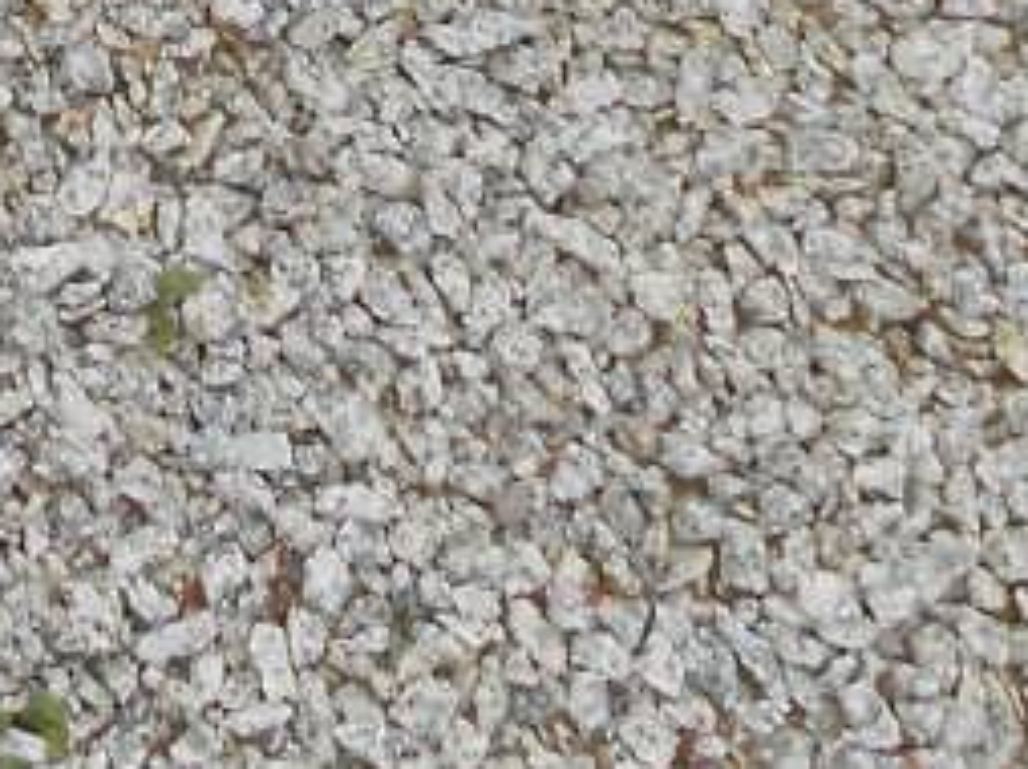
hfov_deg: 14.9
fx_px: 3649
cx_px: -522
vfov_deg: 10.4
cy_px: -1048
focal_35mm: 123
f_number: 3.5
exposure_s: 1/80
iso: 80
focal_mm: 4.6
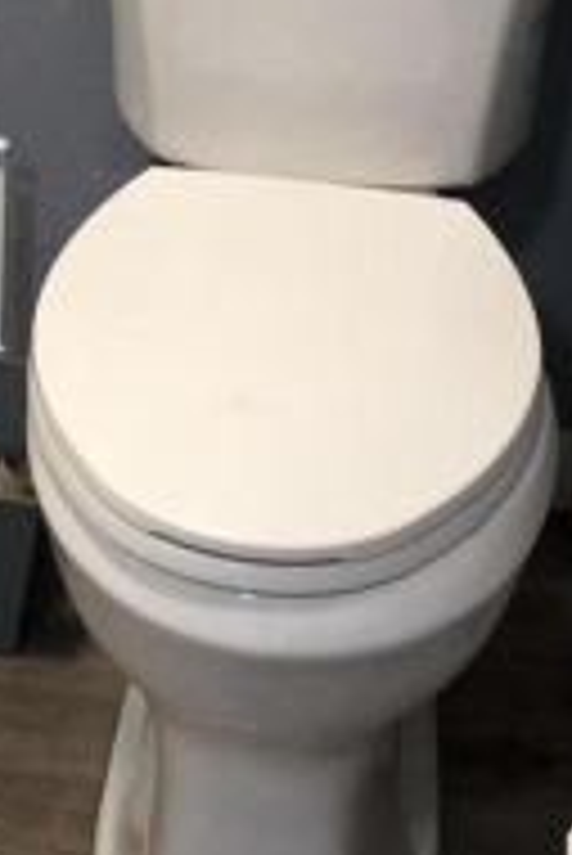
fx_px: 2426
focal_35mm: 102
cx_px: -131
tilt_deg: -18.2
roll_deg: +2.3
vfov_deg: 19.0
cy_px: -133
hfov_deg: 13.1
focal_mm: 3.99
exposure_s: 1/20
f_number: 1.8
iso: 40
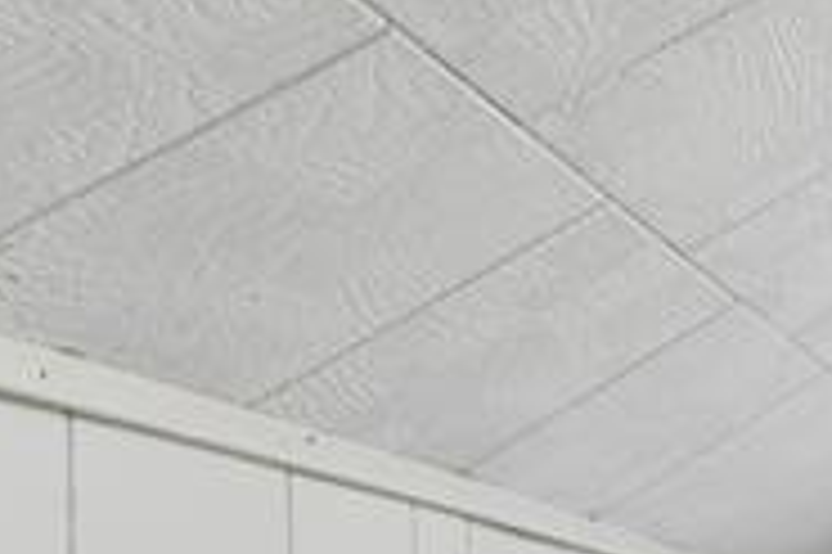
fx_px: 1968
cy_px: 761
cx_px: 2244
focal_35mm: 85
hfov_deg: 13.1
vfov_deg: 15.1
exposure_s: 1/15
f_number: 13
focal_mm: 15.4
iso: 400
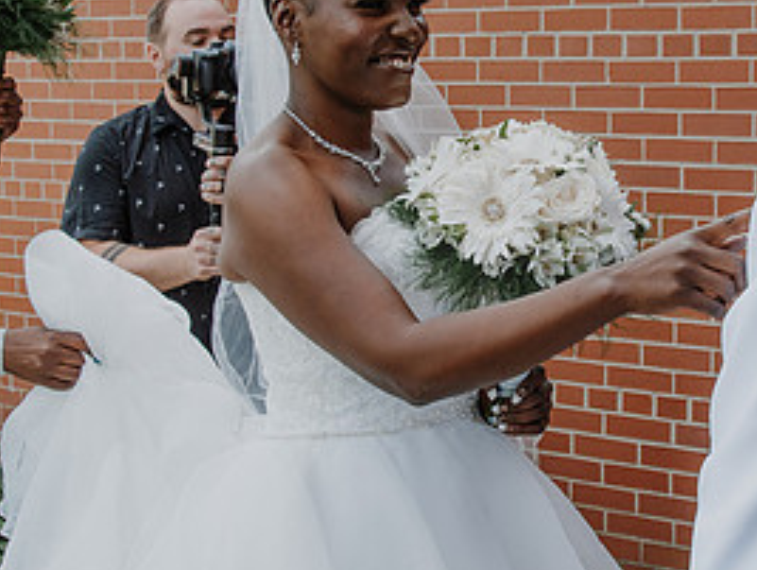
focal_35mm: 72
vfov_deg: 20.5
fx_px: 1577
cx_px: 570
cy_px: 245
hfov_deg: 26.6
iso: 400
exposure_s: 1/200
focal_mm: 31
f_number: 7.1
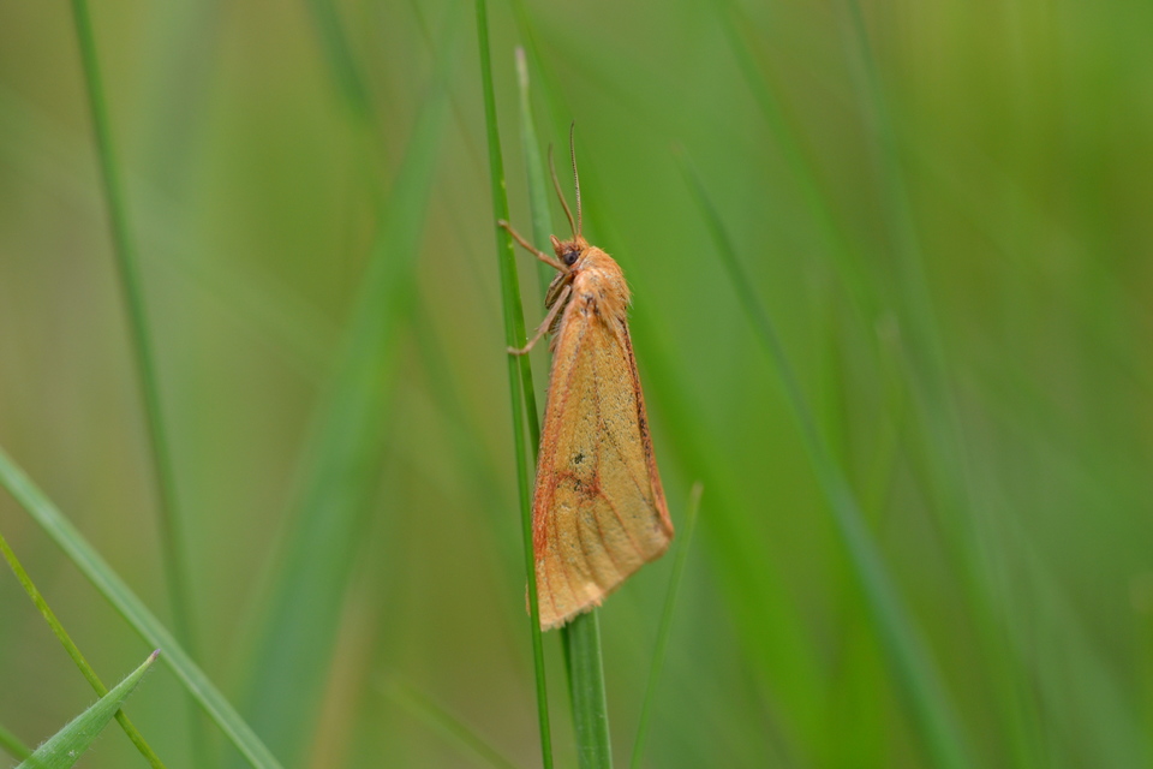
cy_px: 384
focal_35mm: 278
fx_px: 8887
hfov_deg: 7.4
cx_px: 576
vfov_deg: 5.0
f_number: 4.5
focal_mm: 185
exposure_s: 1/1000
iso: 400
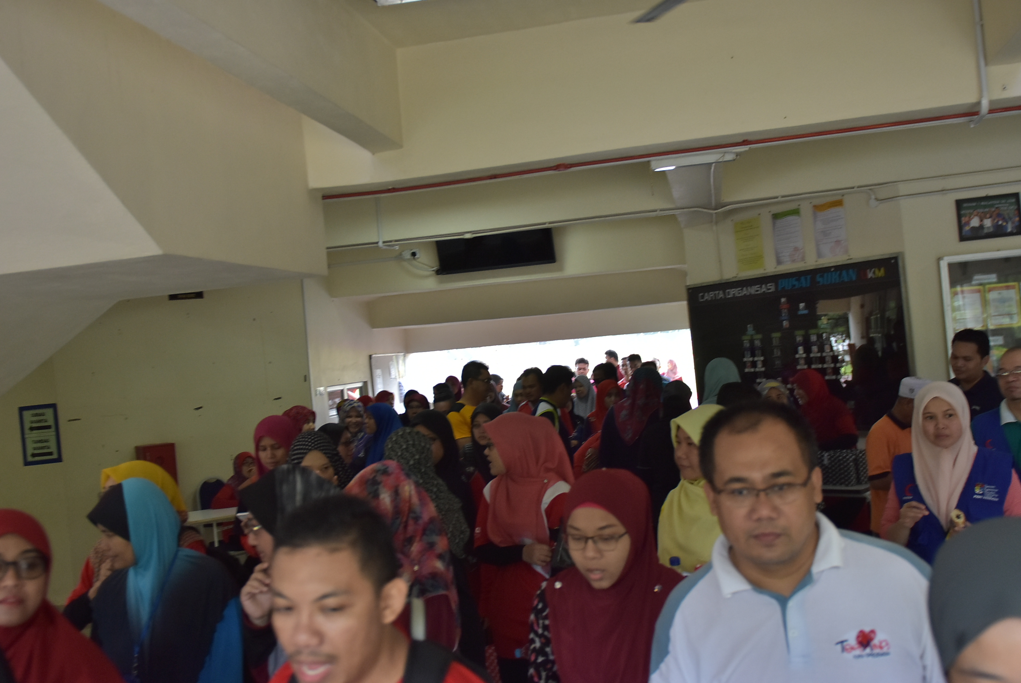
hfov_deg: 53.1
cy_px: 342
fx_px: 1022
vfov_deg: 36.9
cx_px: 510
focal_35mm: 36
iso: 1000
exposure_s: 1/200
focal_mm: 24
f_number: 2.8
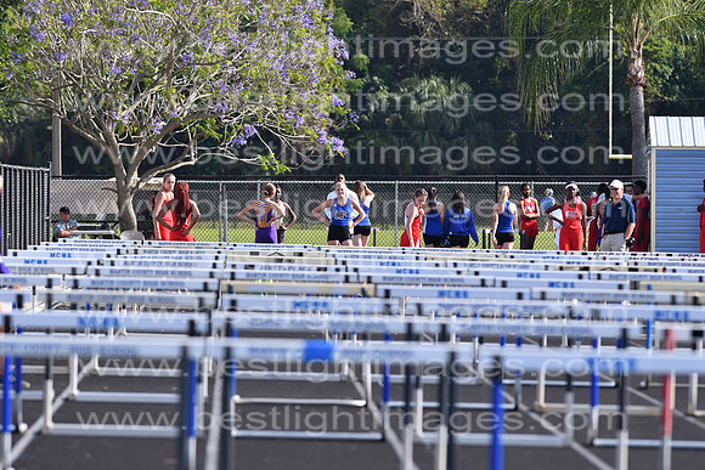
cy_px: 235
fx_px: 8814
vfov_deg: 3.1
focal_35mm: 450
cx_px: 352
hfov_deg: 4.6
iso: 400
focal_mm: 300
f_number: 5.6
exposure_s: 1/1600
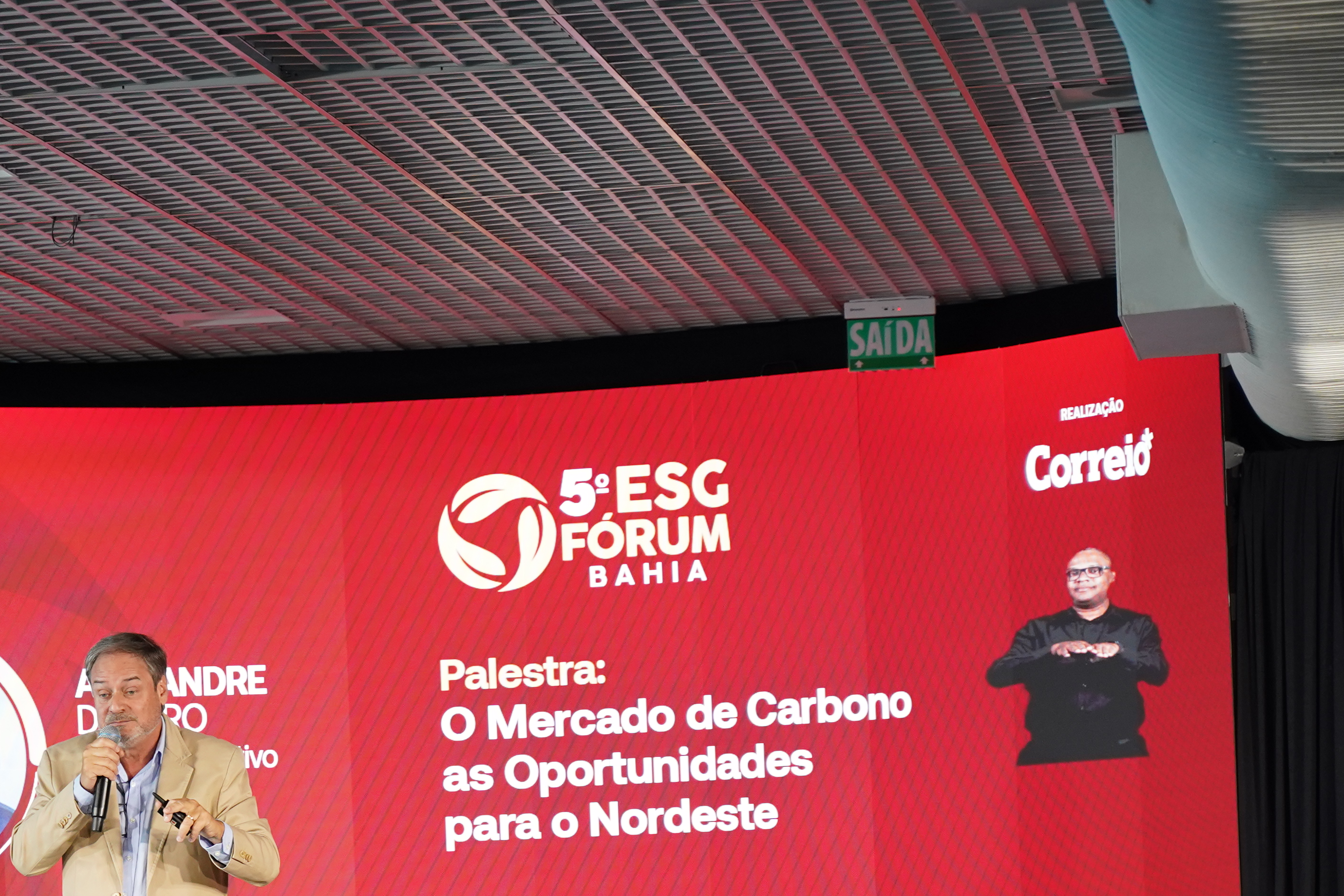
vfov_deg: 8.6
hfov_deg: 12.8
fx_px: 5936
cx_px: 235
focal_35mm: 159
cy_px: 887
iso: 1600
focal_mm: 75
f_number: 4
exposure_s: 1/250
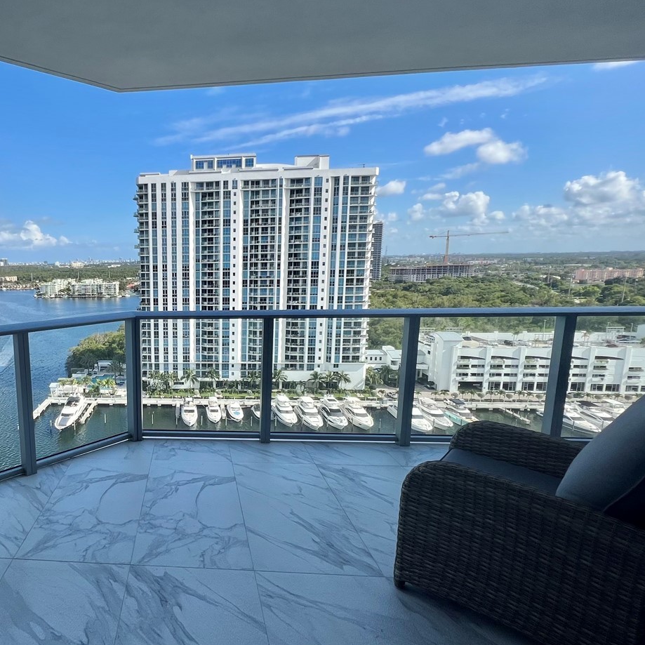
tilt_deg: -9.2
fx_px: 422
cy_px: 335
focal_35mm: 20
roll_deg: +0.7
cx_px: 146
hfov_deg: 68.9
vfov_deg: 74.8
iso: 32
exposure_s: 1/1698
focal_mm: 1.57
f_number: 1.8
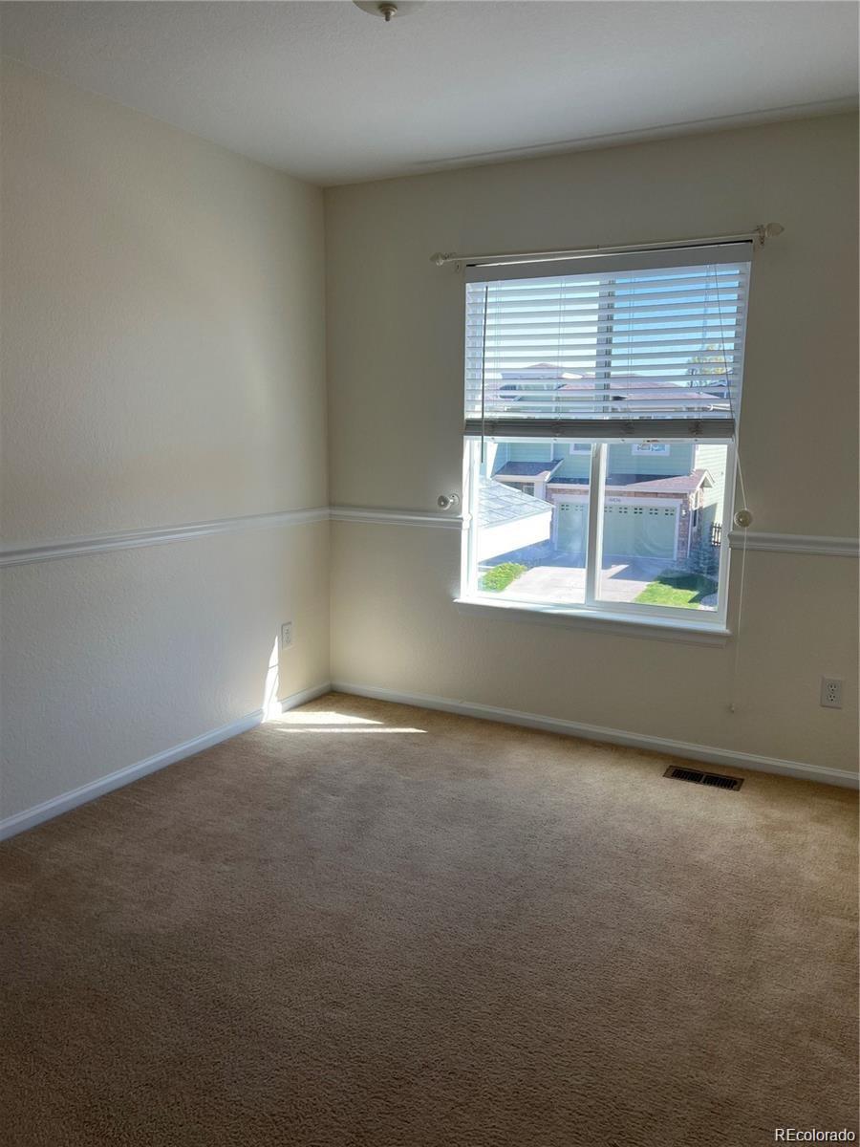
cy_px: 574
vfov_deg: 67.3
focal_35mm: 26
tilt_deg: -10.1
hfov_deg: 53.1
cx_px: 430
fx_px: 861
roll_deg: +0.5
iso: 50
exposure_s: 1/450
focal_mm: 5.7
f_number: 1.5
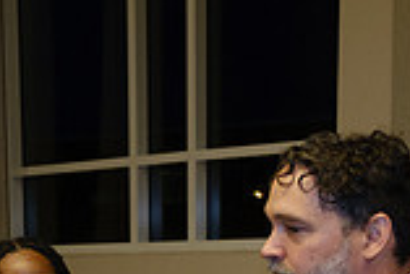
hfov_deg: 18.1
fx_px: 1220
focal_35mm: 107
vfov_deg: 11.8
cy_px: 497
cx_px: -86
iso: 1600
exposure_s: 1/60
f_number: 2.8
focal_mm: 19.4
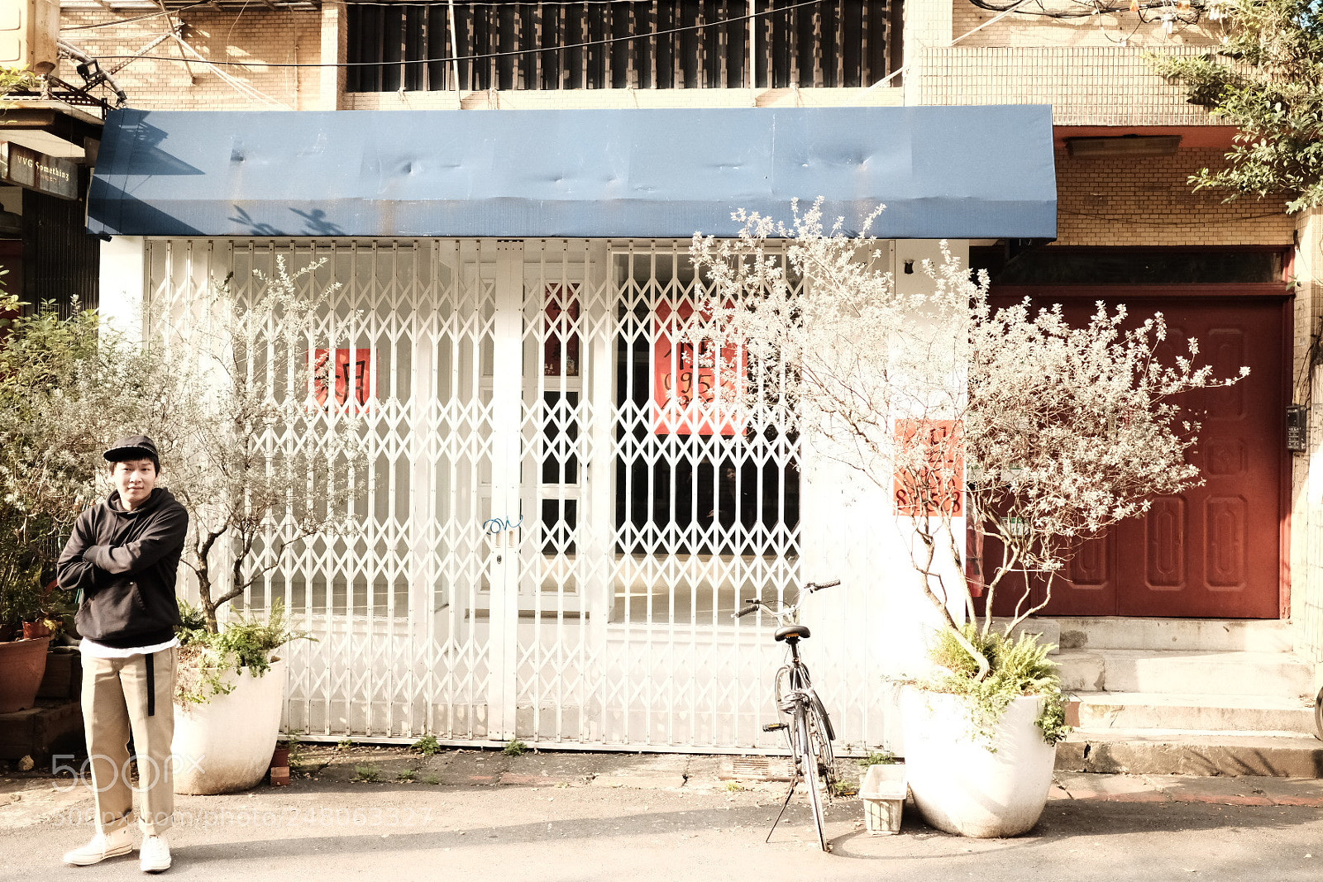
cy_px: 441
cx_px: 662
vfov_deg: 37.9
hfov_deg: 54.4
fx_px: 1286
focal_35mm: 35
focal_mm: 23
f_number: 2
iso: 1600
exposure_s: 1/2000
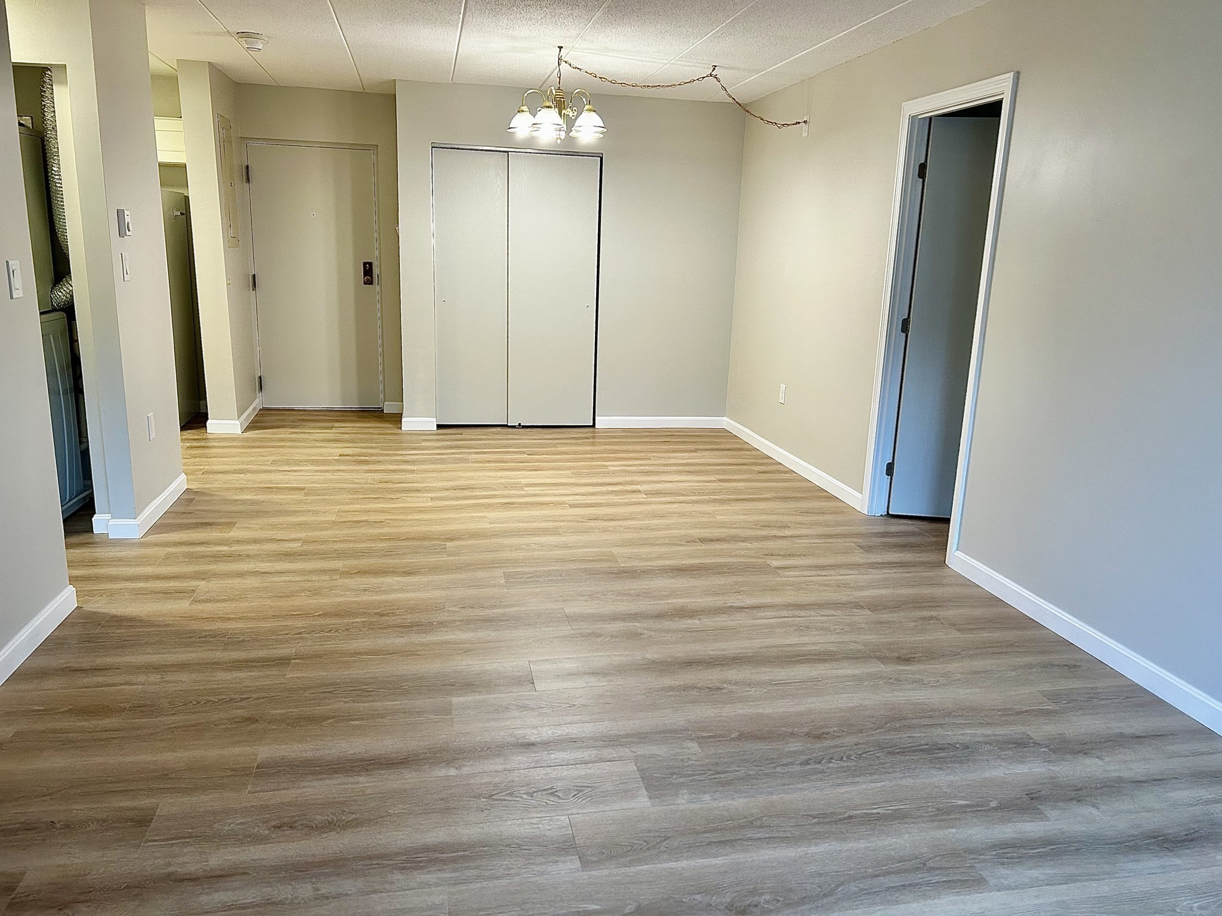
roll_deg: -1.2
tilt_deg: -13.9
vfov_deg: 53.1
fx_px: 918
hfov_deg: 67.3
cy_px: 458
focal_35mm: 26
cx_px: 611
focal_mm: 5.7
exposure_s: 1/120
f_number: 1.5
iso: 125
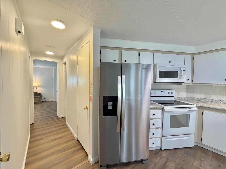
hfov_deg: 102.1
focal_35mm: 14
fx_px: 91
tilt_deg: -1.6
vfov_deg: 85.7
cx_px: 113
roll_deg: -0.2
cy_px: 84
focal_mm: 2.22
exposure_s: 1/120
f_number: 2.2
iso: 200
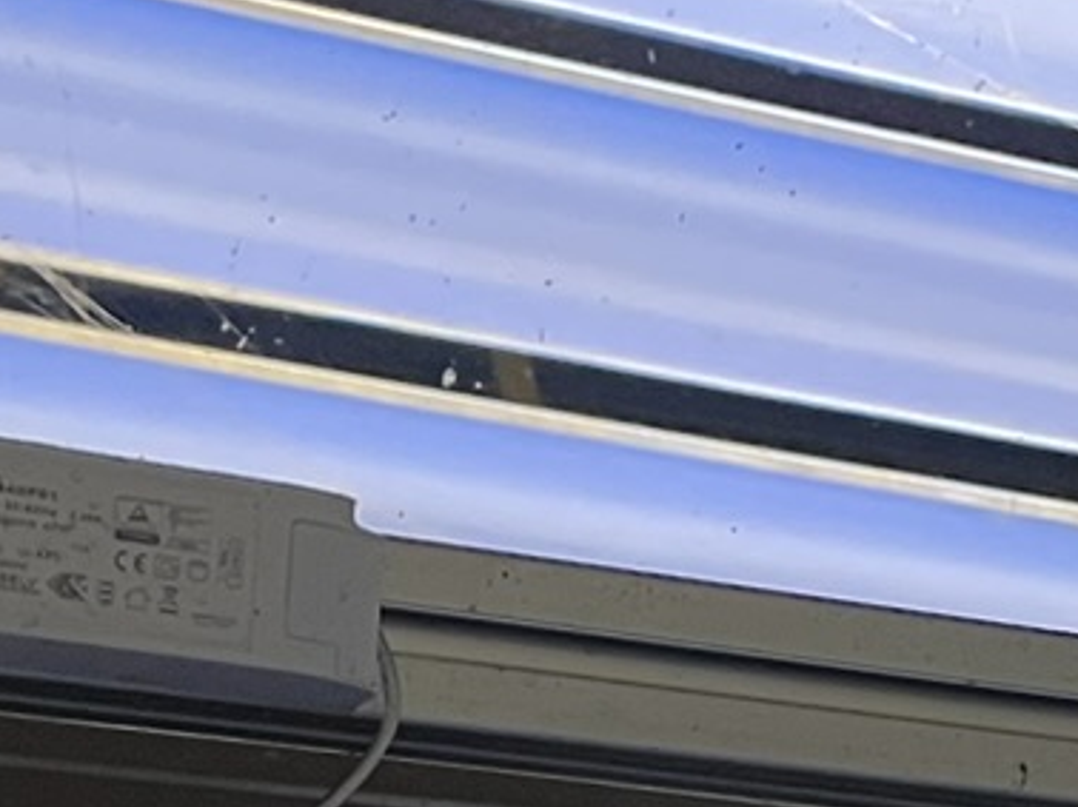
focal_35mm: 141
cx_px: 1549
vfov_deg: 10.3
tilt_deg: +5.5
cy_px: 1058
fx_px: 4388
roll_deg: -1.7
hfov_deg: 13.3
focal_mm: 4.2
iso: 100
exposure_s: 1/50
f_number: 1.6
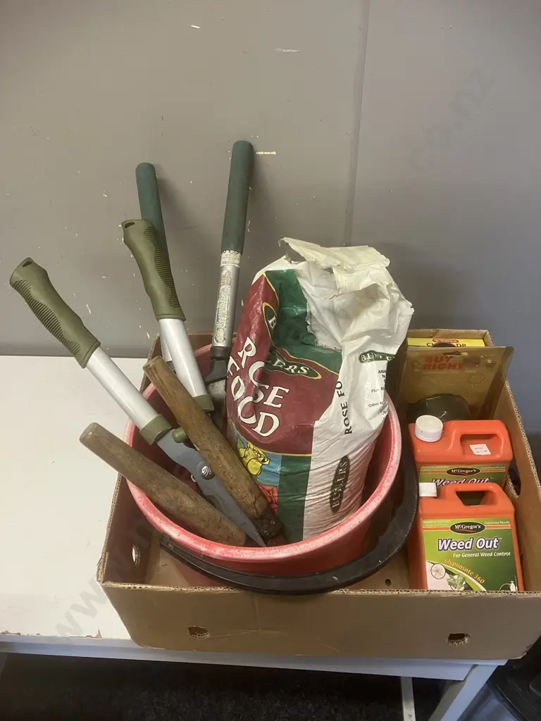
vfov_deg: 63.4
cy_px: 360
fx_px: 583
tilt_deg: -41.7
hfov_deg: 49.7
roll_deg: +2.0
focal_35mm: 28
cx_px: 270
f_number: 1.8
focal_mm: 3.99
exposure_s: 1/50
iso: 80
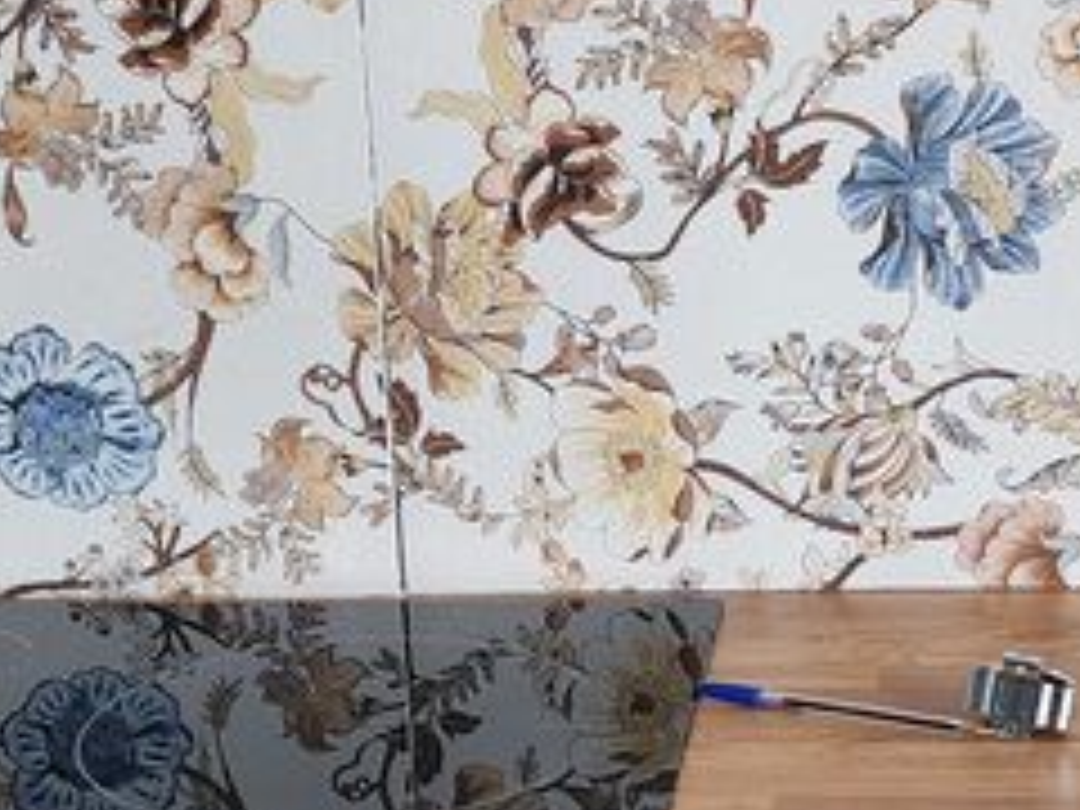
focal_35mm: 96
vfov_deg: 15.4
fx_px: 2995
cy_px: 554
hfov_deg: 20.4
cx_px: 374
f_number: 1.8
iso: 320
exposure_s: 1/120
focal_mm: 6.4
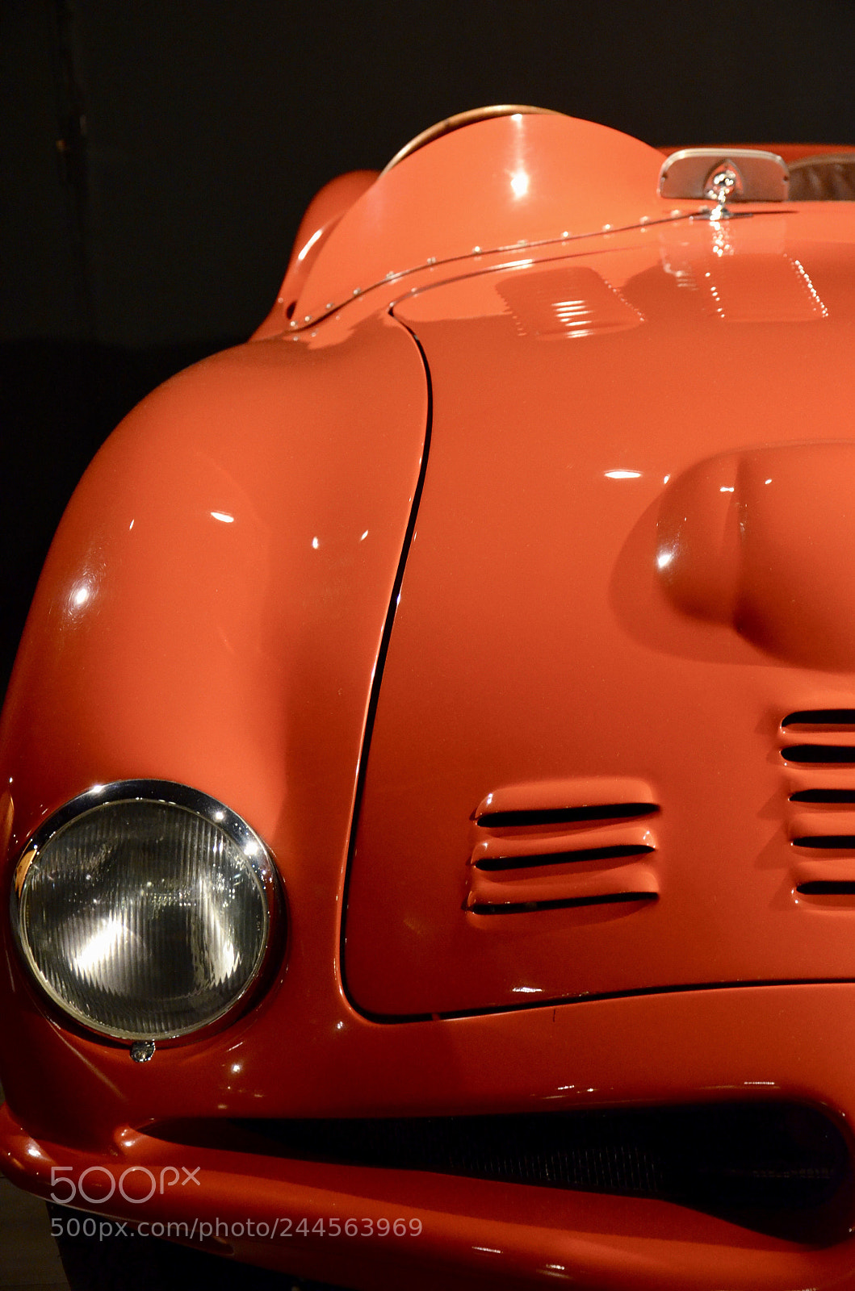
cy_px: 646
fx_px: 2148
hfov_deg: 22.5
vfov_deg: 33.5
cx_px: 428
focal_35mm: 60
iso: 2000
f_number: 4.5
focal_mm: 40
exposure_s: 1/30
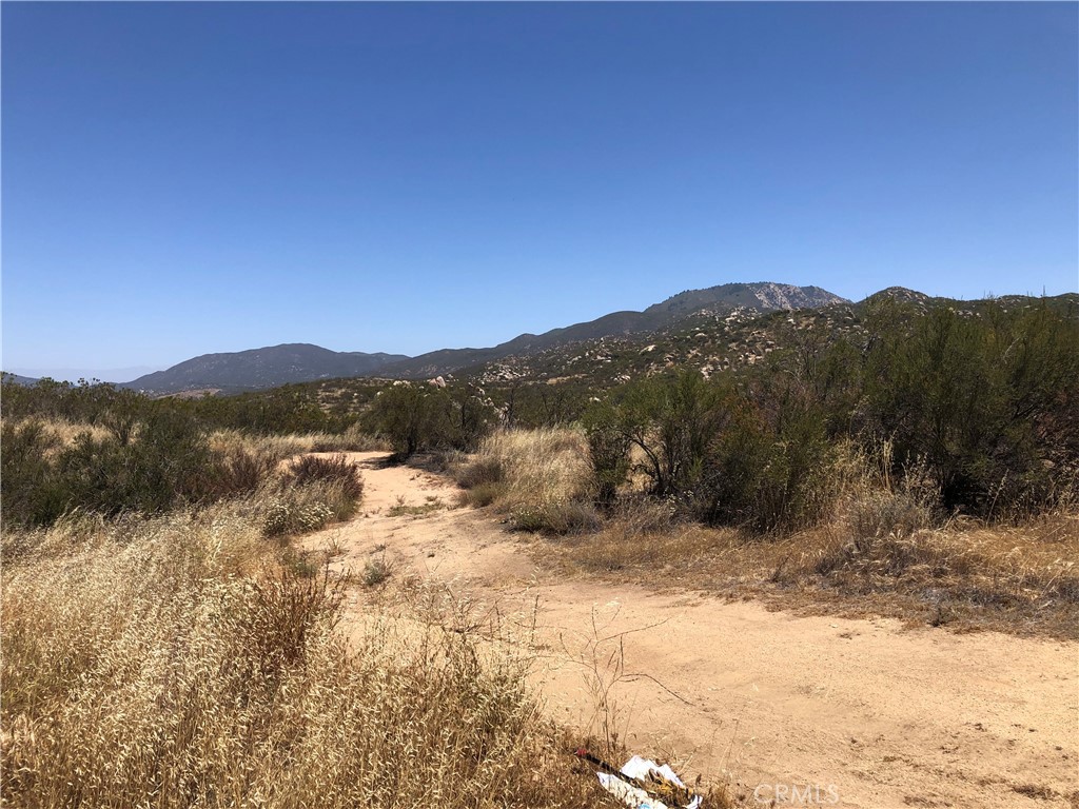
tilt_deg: -0.6
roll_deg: -2.2
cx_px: 540
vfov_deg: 49.7
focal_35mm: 28
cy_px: 404
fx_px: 873
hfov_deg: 63.4
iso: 20
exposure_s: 1/2288
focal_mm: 3.99
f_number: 1.8
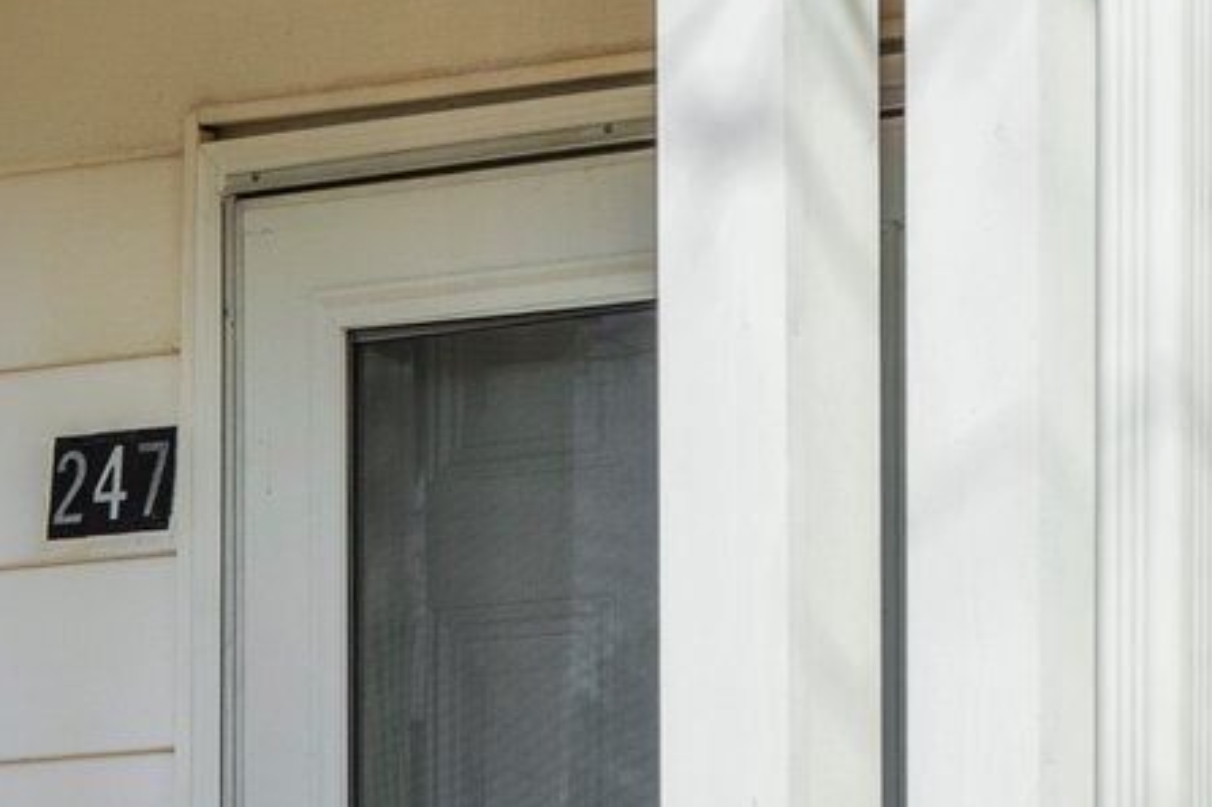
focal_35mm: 216
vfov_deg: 6.3
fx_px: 7269
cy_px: 1129
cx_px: 236
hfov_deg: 9.5
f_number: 5.6
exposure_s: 1/1000
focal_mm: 47
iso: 125
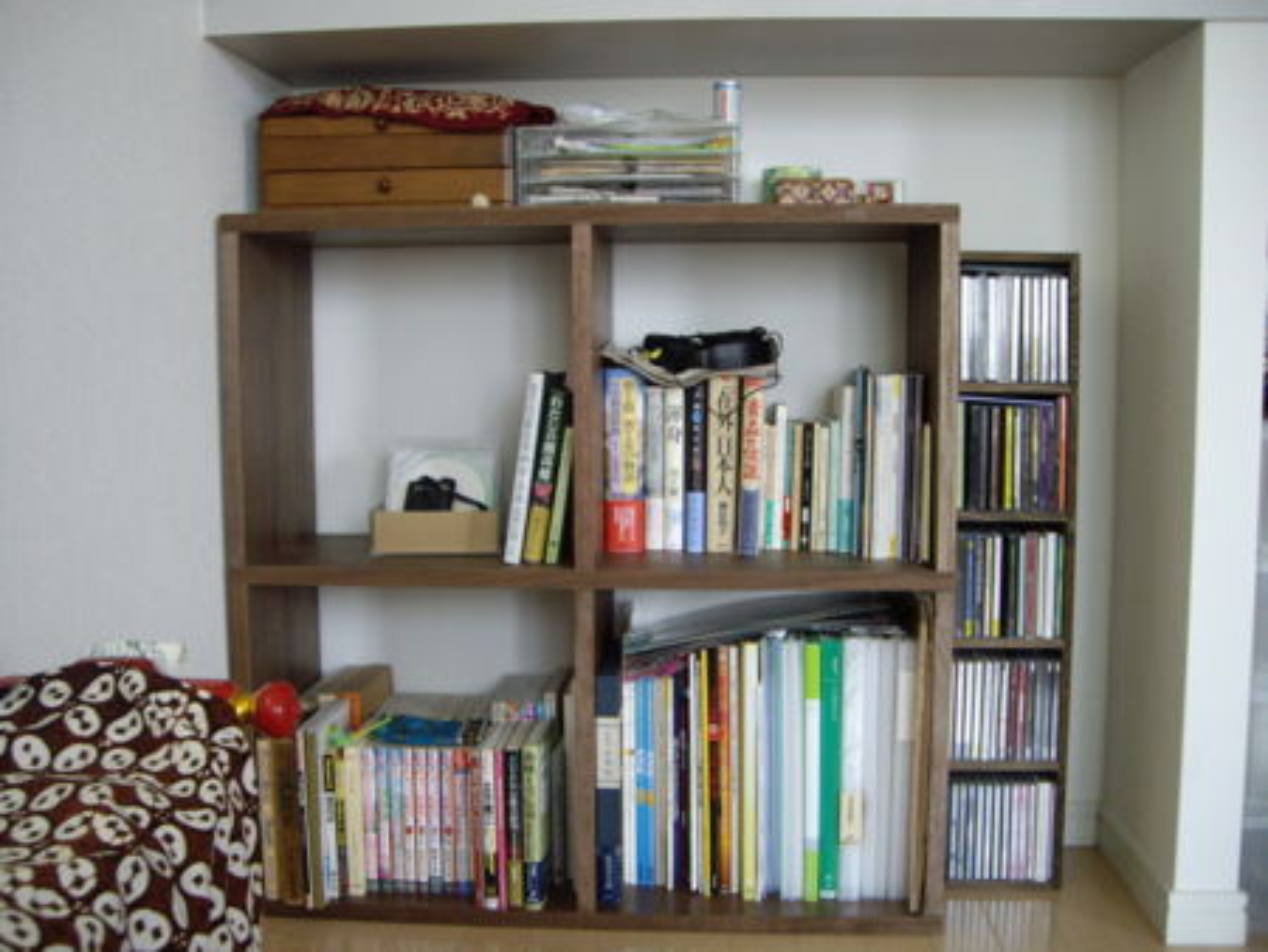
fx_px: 1393
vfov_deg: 37.8
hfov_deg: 49.0
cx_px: 634
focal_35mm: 38
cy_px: 476
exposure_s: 1/30
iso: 200
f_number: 2.7
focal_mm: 6.2
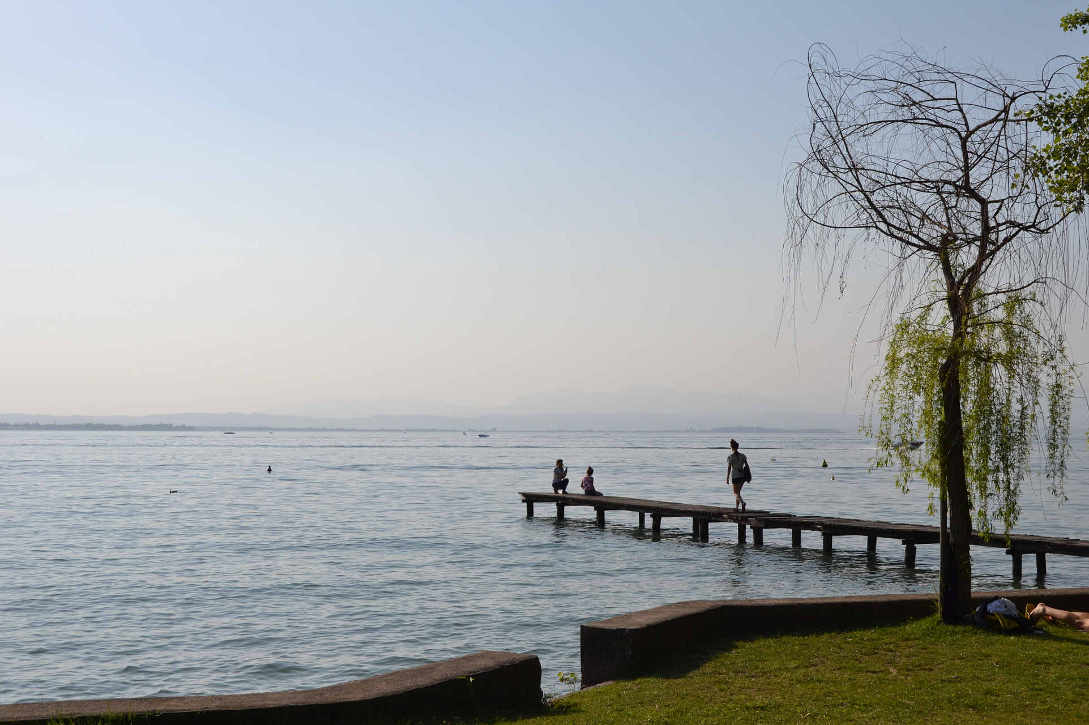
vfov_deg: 27.2
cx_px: 520
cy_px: 350
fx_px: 1498
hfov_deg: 39.9
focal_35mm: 50
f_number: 10
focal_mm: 31
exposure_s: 1/400
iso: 100
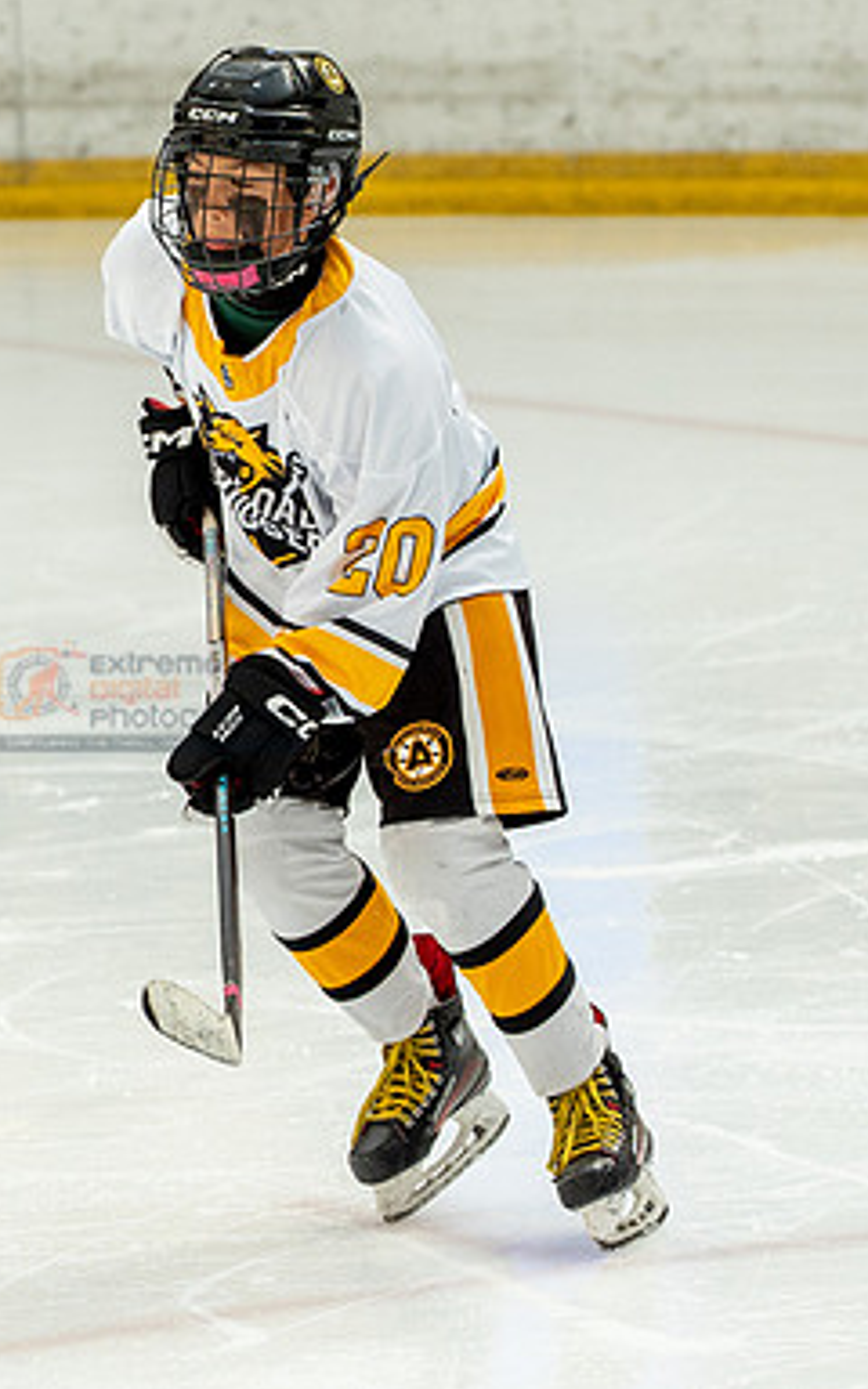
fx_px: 10863
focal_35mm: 287
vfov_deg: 7.3
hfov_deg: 4.6
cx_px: 60
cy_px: 741
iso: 800
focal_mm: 103
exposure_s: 1/1600
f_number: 3.5
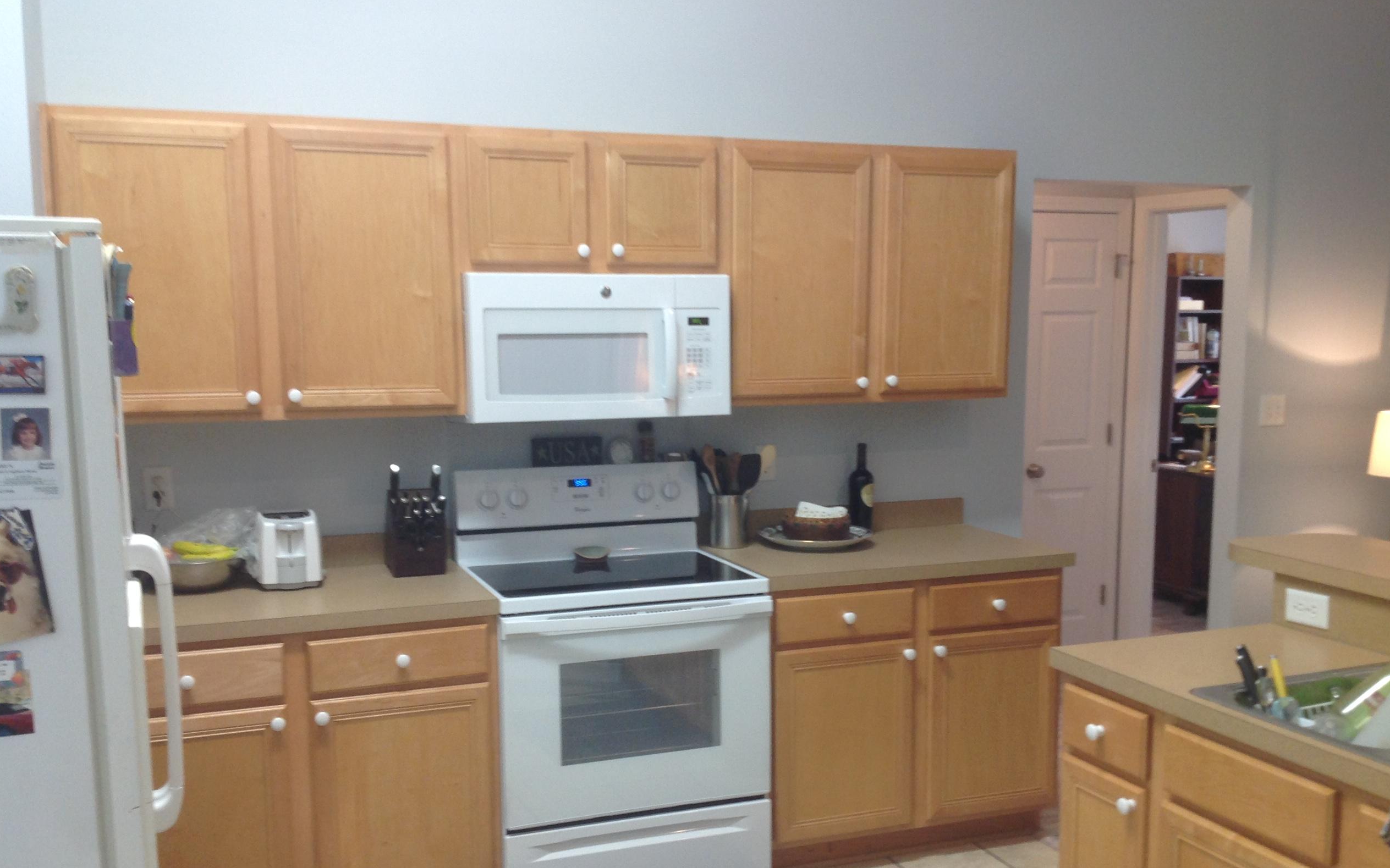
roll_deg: -1.5
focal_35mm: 38
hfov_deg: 51.5
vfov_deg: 33.5
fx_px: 1439
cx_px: 699
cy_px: 504
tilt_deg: -8.0
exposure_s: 1/15
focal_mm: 4.28
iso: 64
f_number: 2.4
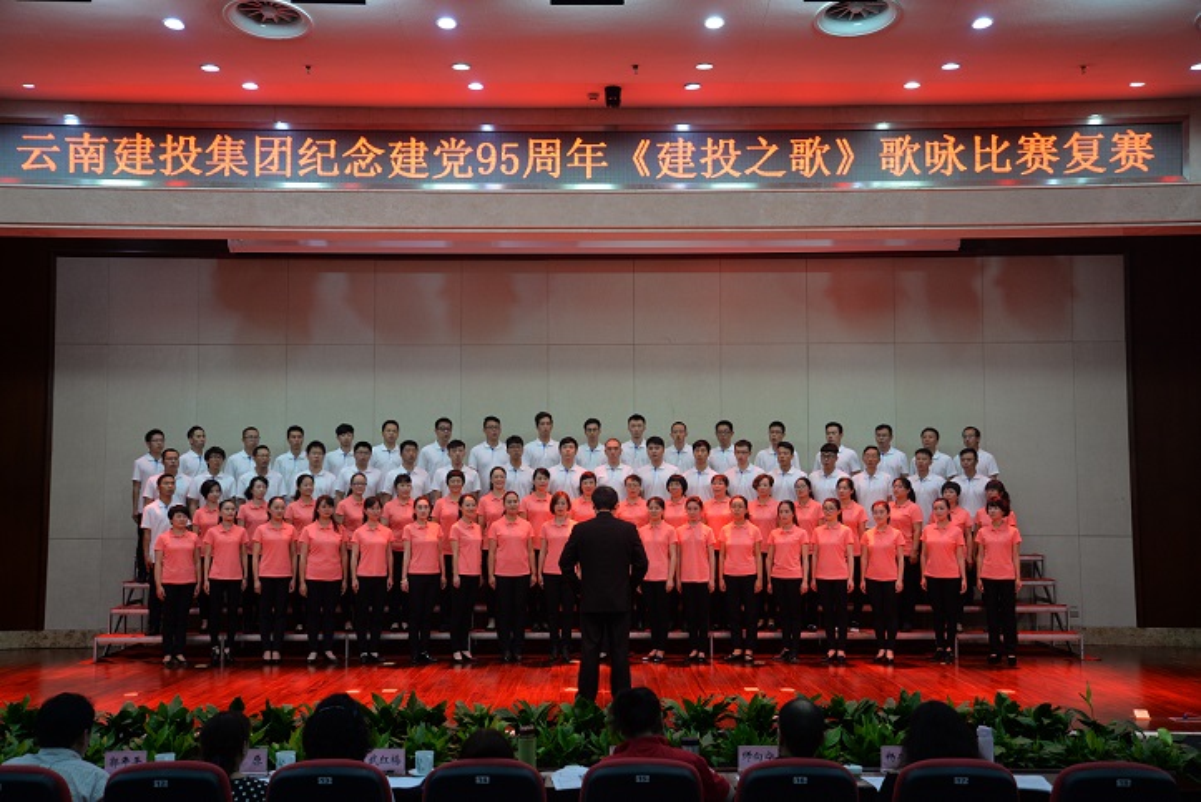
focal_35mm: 42
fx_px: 1402
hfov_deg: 46.4
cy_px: 401
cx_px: 600
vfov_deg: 31.9
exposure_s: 1/100
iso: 1000
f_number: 5
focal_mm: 42
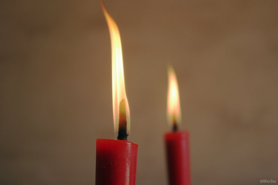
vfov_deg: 18.2
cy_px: 92
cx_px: 139
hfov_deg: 27.0
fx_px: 579
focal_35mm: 75
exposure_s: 1/200
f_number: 5.6
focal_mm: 50
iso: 200
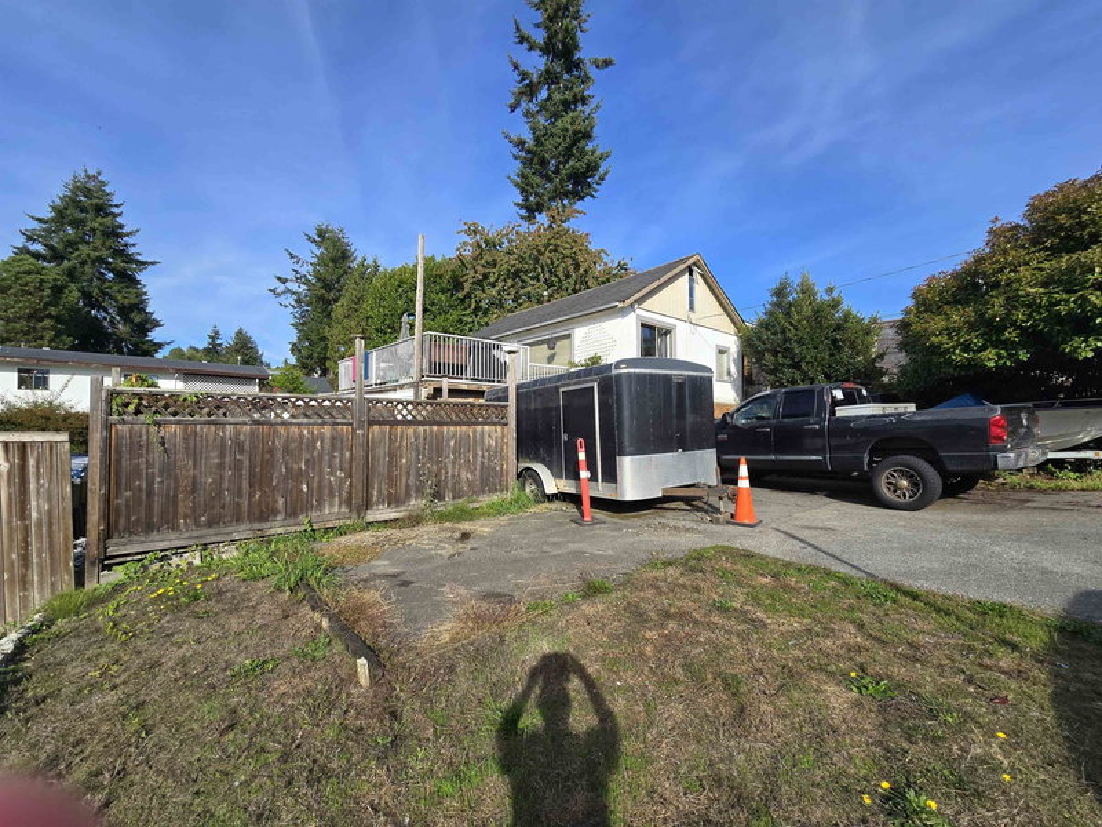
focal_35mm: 13
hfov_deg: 106.2
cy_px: 414
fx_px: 414
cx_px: 551
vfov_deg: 89.9
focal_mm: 2.2
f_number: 2.2
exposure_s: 1/1723
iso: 50
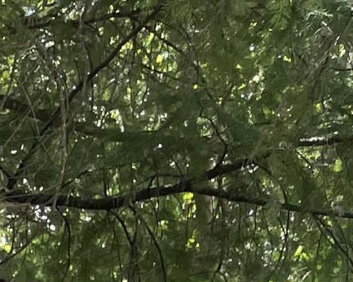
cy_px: 891
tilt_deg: +5.4
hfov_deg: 8.7
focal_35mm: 176
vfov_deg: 7.5
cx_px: -758
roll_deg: -1.2
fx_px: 1838
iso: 40
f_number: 1.6
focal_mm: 4.2
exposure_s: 1/121
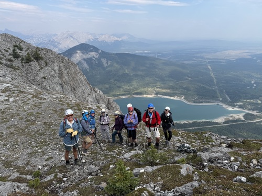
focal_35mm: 24
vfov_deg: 56.8
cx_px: 131
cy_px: 98
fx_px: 182
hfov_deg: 71.6
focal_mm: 6.76
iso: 80
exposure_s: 1/2959
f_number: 1.78
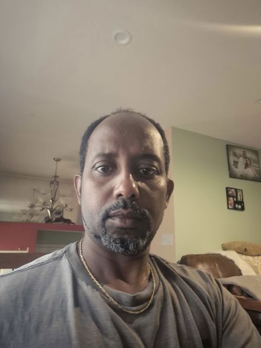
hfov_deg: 54.9
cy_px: 174
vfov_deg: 69.4
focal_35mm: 25
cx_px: 130
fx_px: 251
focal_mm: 3.21
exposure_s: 1/15
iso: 1250
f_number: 2.4
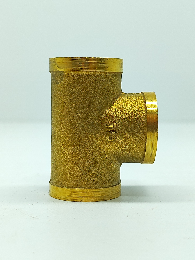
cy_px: 130
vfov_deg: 71.6
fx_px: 180
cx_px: 98
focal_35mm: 24
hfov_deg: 56.8
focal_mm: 5.89
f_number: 1.89
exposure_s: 1/160
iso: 160
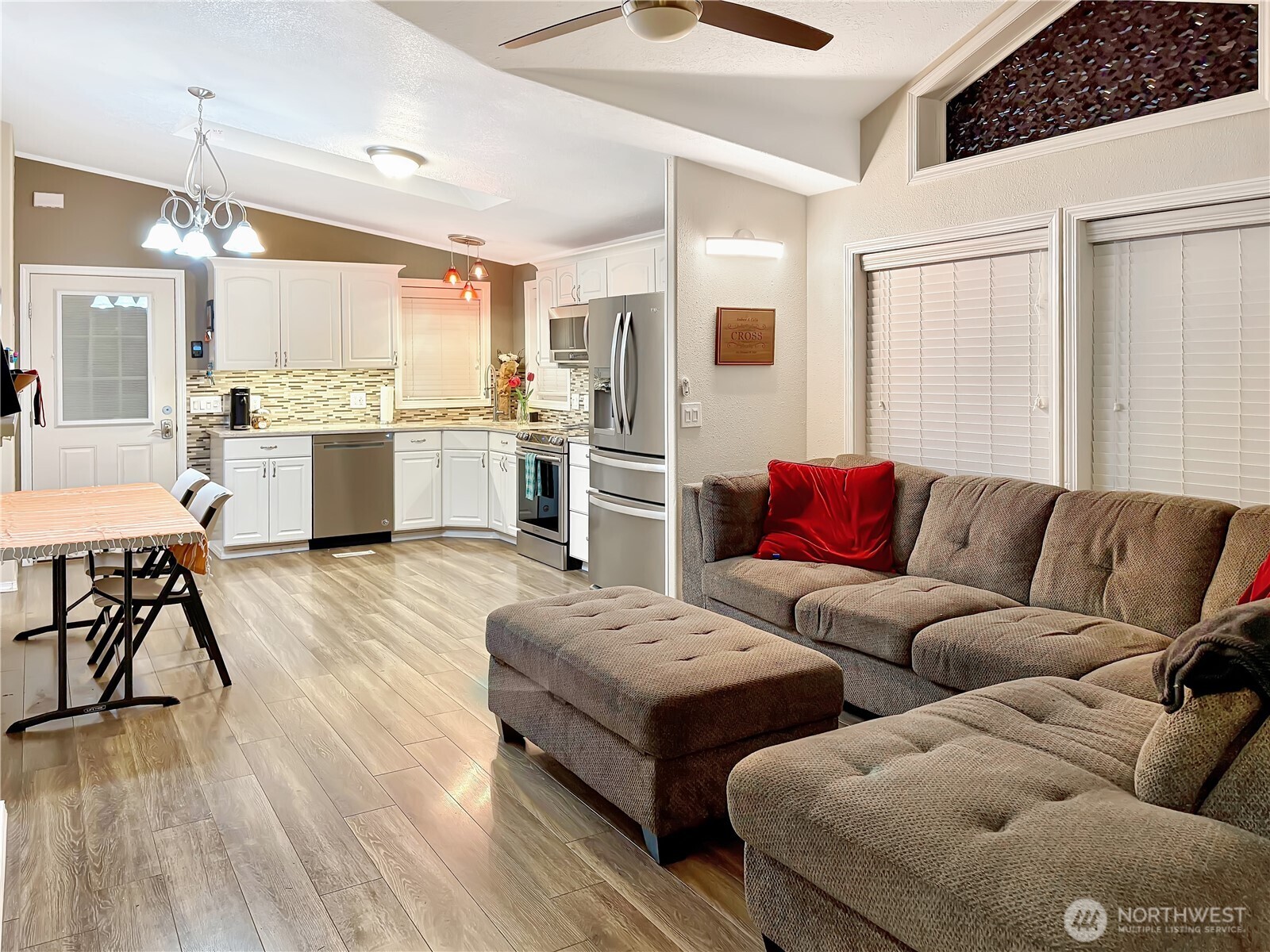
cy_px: 476
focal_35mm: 26
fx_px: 954
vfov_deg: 53.1
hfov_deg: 67.3
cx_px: 635
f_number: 1.6
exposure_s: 1/60
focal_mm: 5.96
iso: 200
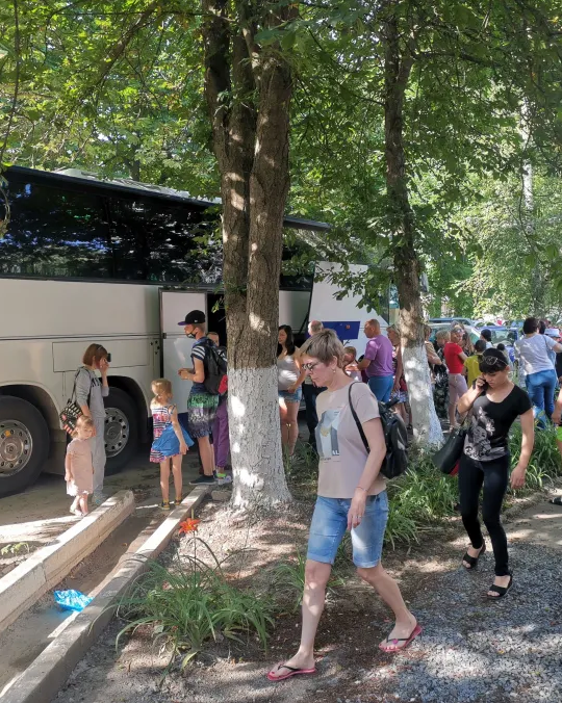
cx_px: 242
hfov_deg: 43.2
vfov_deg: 52.9
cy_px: 351
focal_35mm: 34
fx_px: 708
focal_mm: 4.75
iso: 50
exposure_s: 1/169
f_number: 1.8
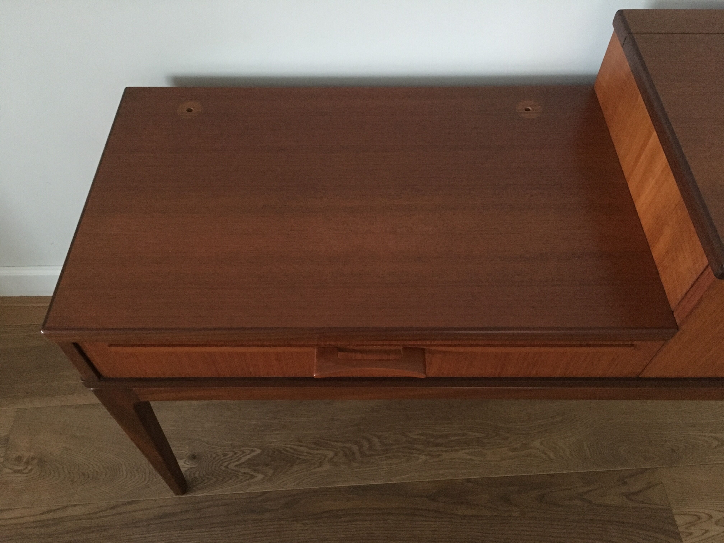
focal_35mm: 29
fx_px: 607
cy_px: 272
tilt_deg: -54.1
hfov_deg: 61.7
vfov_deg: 48.2
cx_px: 362
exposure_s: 1/17
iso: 500
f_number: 2.2
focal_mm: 4.15
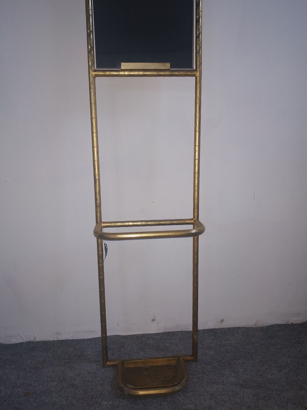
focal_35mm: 24
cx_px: 154
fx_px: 284
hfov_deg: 56.8
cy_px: 205
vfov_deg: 71.6
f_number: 1.9
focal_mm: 3.94
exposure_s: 1/33
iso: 160
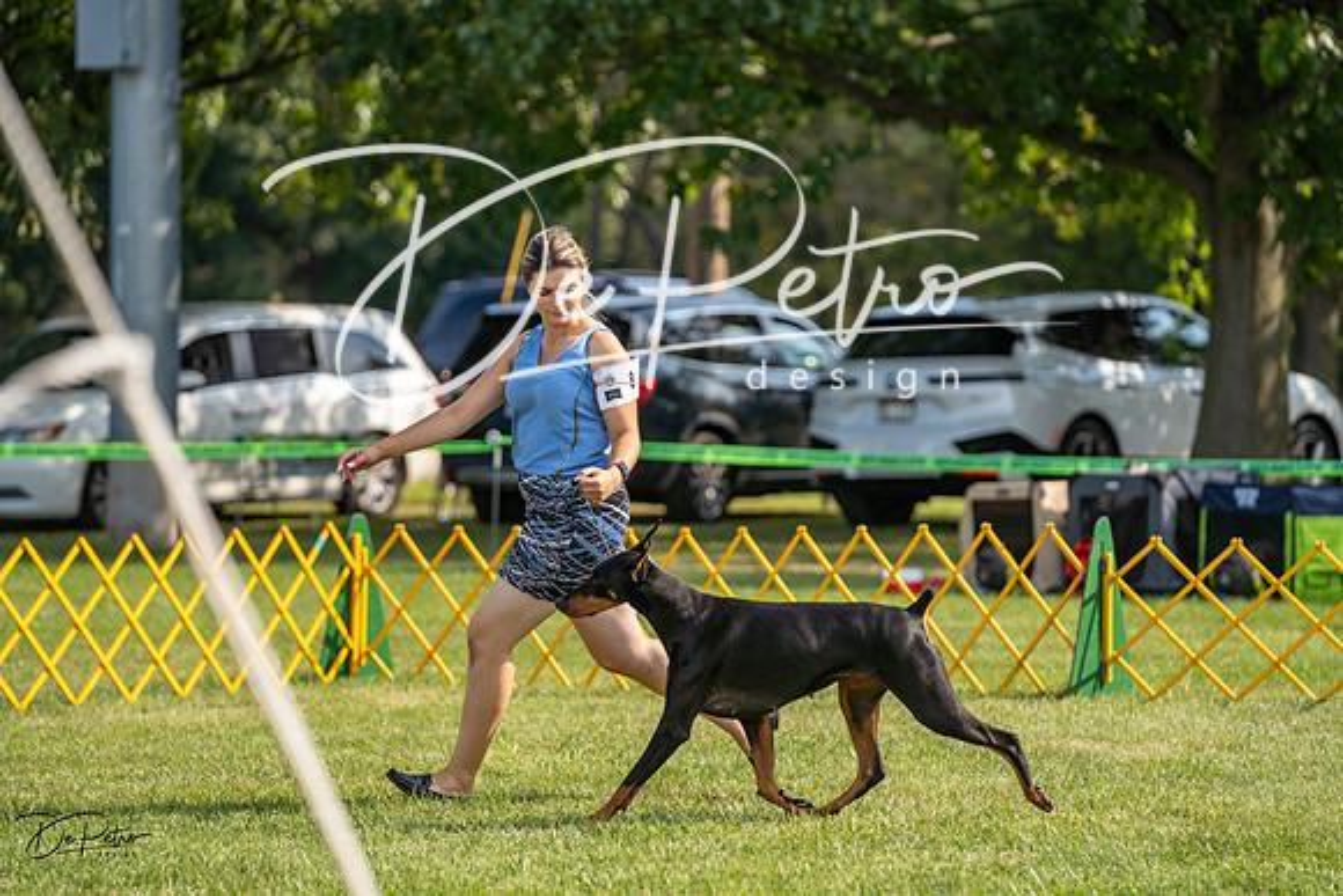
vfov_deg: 8.2
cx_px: 672
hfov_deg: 12.2
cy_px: 448
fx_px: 6269
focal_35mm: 168
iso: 200
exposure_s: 1/1600
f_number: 3.5
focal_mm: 168
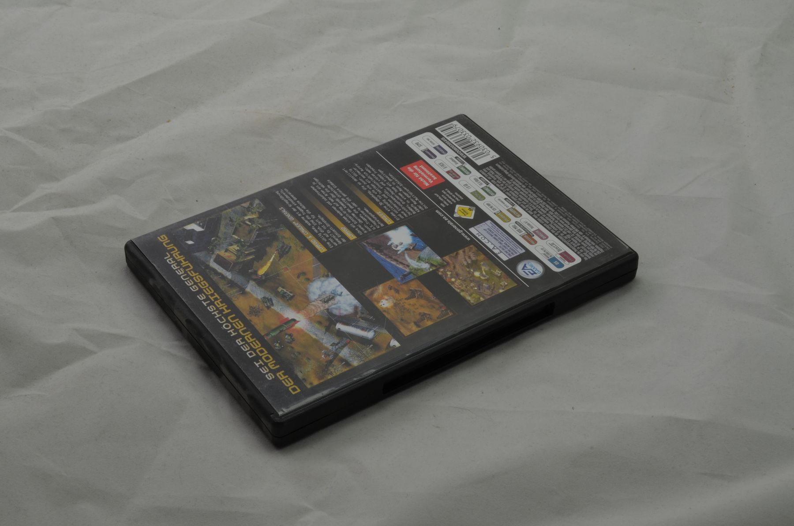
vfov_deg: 22.5
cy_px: 263
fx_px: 1321
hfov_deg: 33.5
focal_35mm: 60
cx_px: 397
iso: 100
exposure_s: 1/3
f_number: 20
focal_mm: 40
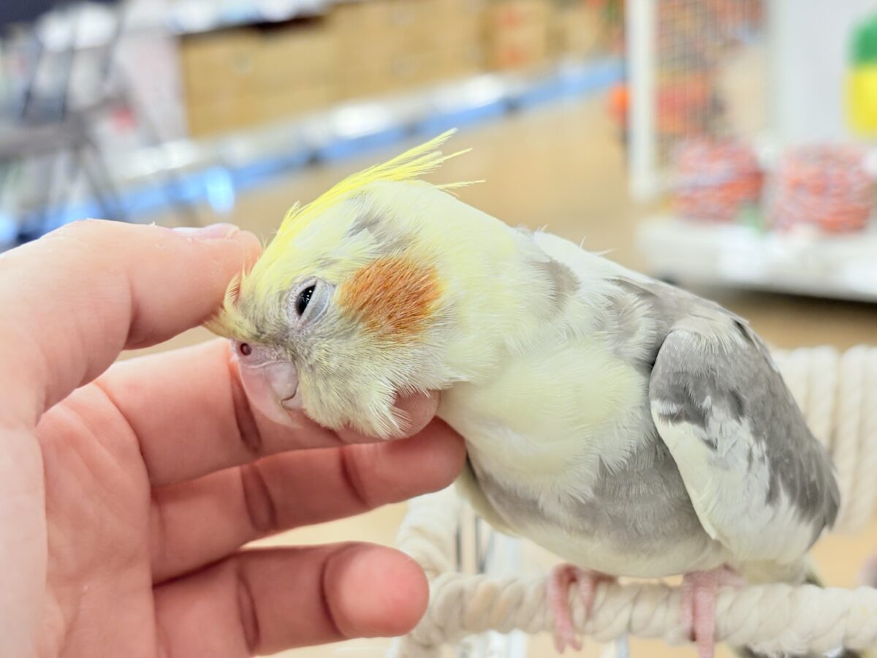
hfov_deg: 36.8
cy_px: 329
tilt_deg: -15.7
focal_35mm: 52
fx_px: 1317
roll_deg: +5.5
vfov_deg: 28.0
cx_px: 438
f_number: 1.6
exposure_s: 1/50
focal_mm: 5.96
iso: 50
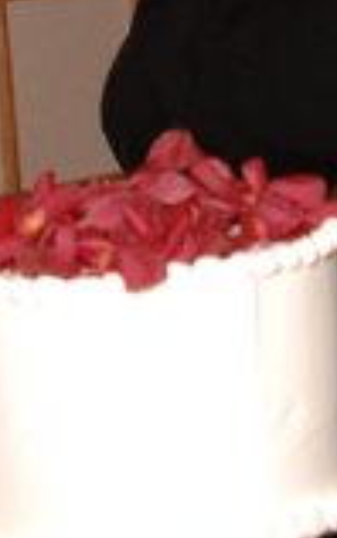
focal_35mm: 198
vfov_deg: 10.4
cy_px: -73
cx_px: 776
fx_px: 2904
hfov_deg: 6.4
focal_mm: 32
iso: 400
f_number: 5.6
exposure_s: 1/50
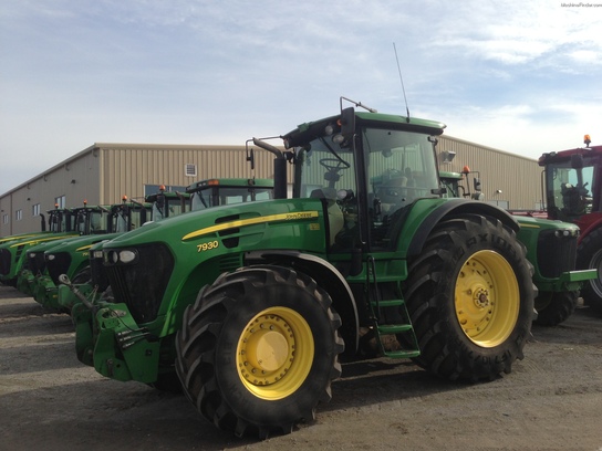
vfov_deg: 42.9
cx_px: 301
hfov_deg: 55.4
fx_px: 574
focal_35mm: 33
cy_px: 226
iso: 50
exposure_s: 1/1323
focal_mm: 4.13
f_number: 2.4
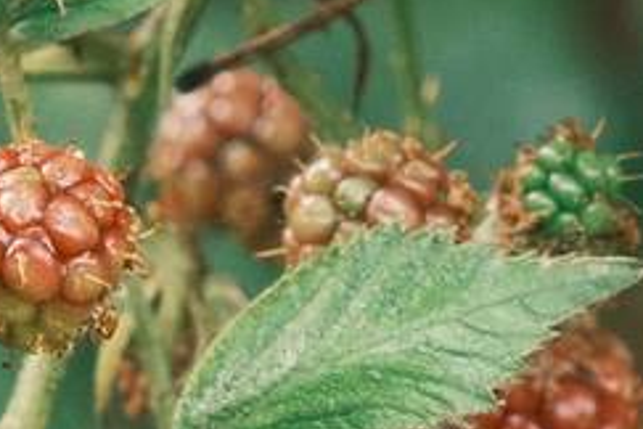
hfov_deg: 3.8
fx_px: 9626
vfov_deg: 2.6
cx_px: 722
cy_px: 46
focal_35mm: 539
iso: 800
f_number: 5.6
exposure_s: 1/160
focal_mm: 54.5
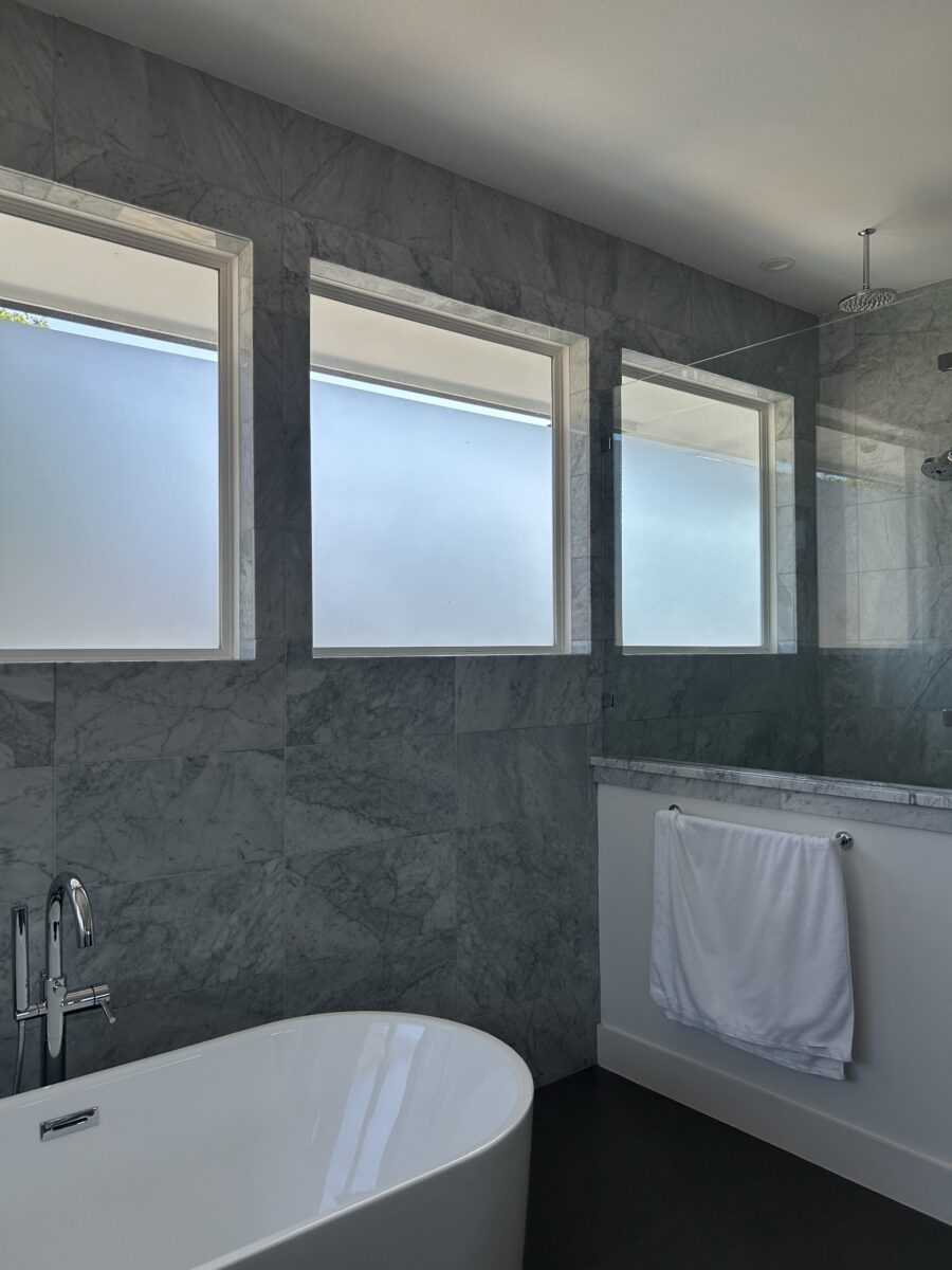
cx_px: 476
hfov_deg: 53.1
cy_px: 635
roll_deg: +0.1
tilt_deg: +2.2
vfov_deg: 67.3
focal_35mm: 26
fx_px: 953
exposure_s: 1/493
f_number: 1.5
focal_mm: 5.7
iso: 50
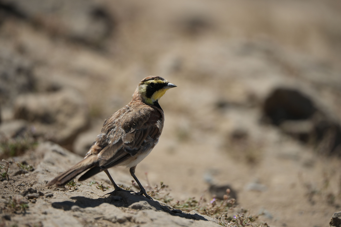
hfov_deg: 5.2
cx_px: 170
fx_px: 3789
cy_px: 114
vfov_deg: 3.4
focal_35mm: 400
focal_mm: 400
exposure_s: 1/1250
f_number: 6.3
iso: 250
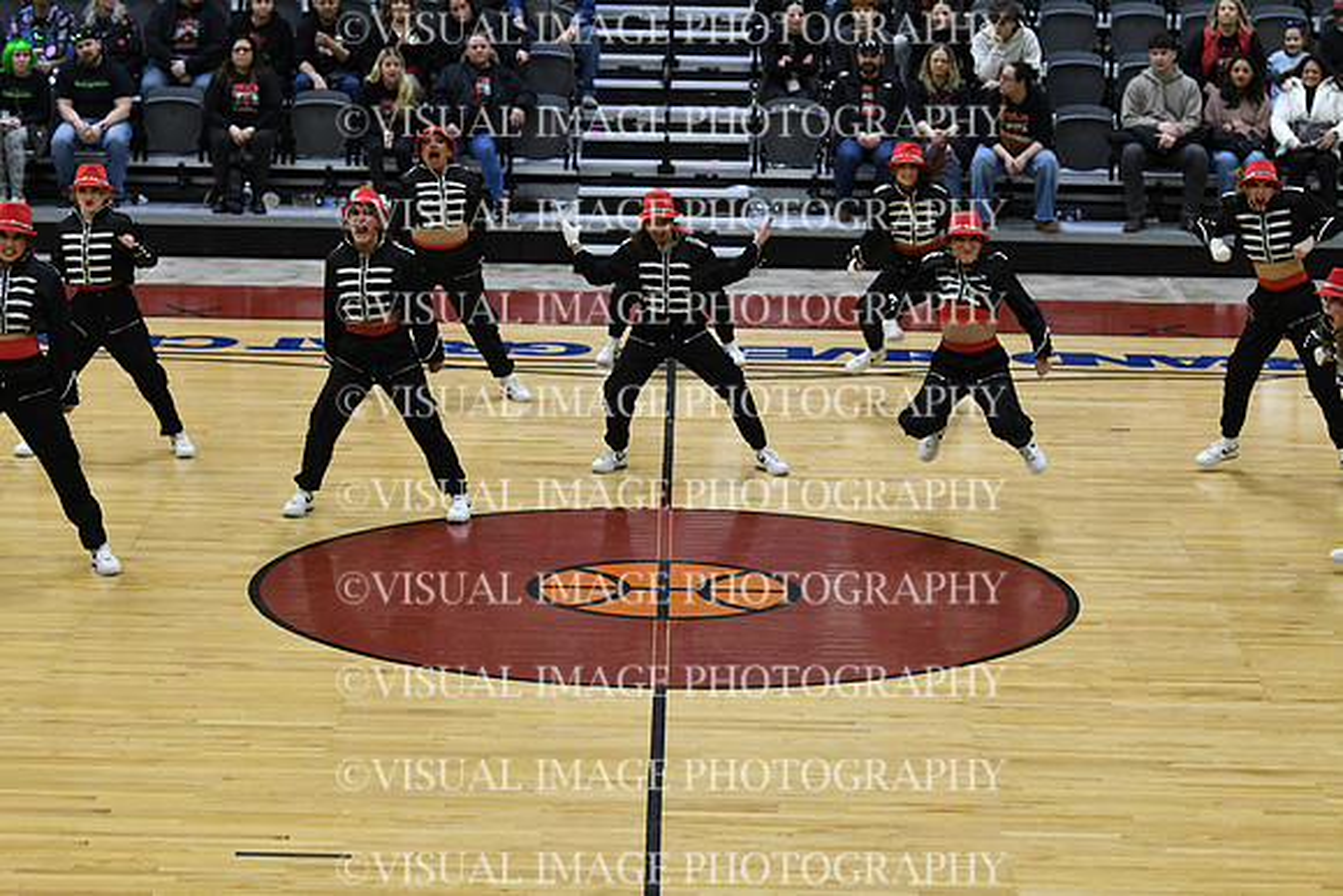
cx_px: 672
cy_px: 448
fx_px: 3918
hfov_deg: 19.5
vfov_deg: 13.0
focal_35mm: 105
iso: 3200
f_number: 3.5
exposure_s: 1/400
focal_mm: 70
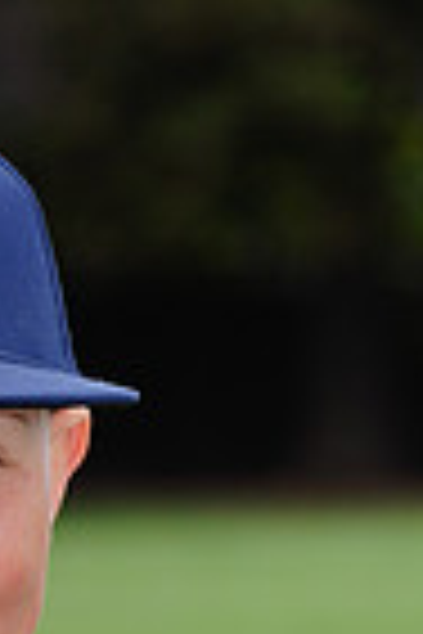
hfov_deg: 1.9
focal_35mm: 731
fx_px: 12883
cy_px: 940
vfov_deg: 2.8
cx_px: -155
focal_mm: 178
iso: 200
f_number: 9
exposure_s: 1/200
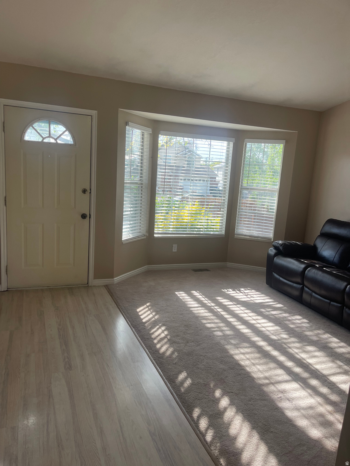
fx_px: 337
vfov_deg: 69.4
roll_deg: -3.8
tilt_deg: -10.8
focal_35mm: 25
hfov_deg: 54.9
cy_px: 233
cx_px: 175
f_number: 1.6
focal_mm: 5.1
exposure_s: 1/307
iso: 32
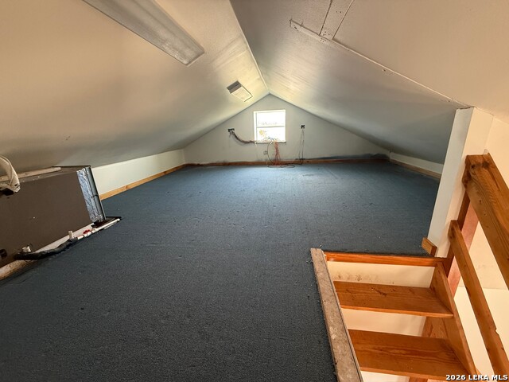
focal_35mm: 14
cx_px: 254
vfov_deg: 85.7
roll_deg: +2.8
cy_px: 191
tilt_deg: -17.3
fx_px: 206
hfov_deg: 102.1
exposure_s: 1/60
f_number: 2.2
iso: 500
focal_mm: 2.22
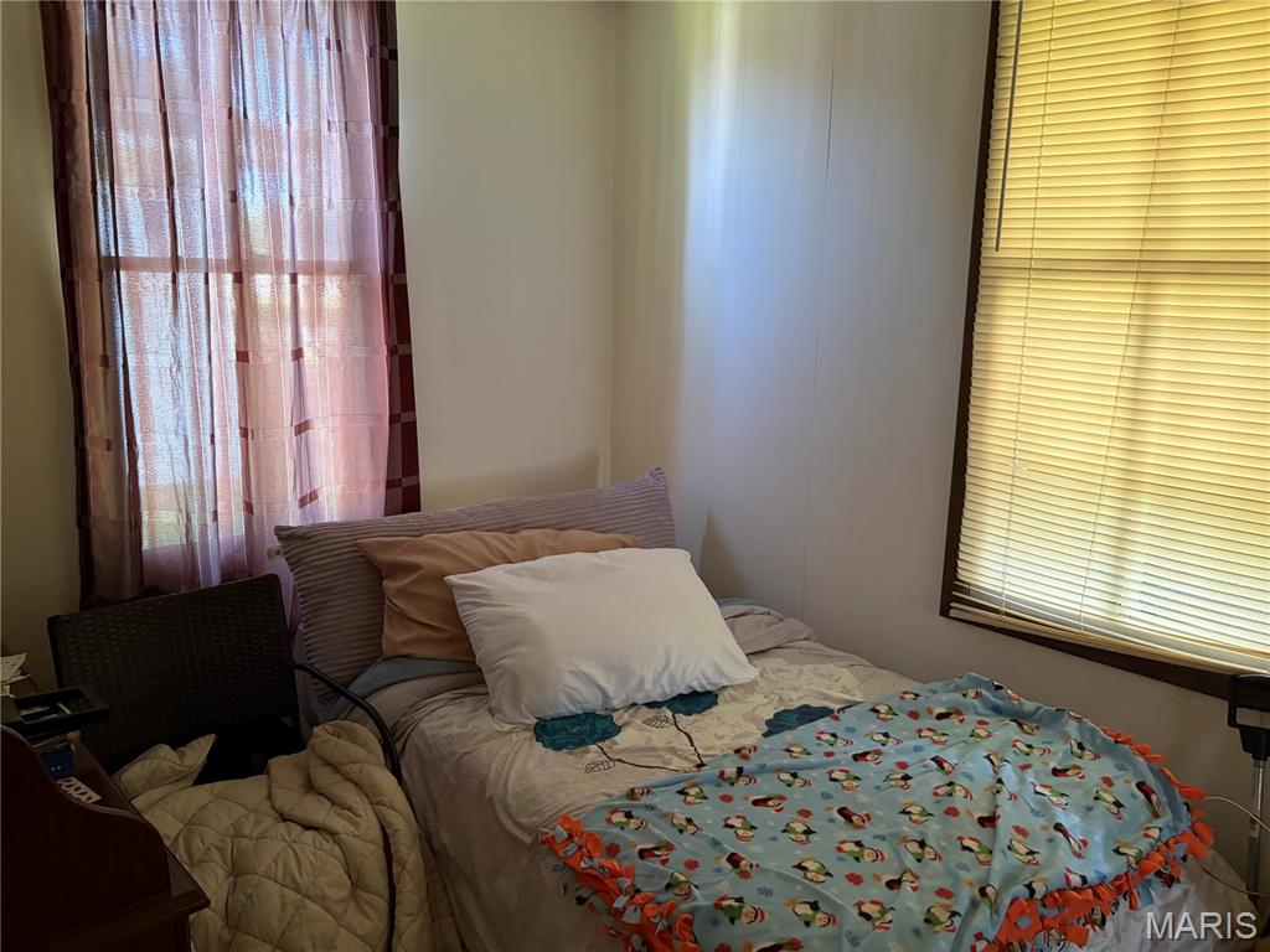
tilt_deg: -10.2
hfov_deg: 67.3
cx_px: 635
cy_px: 476
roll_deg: -0.7
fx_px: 954
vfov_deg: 53.1
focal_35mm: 26
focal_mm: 5.96
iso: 400
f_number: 1.6
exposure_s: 1/60
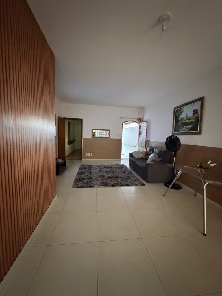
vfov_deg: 102.1
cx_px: 111
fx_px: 120
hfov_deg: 85.7
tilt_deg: -6.1
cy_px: 148
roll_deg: -2.2
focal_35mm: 14
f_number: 2.2
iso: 1600
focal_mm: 2.22
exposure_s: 1/30
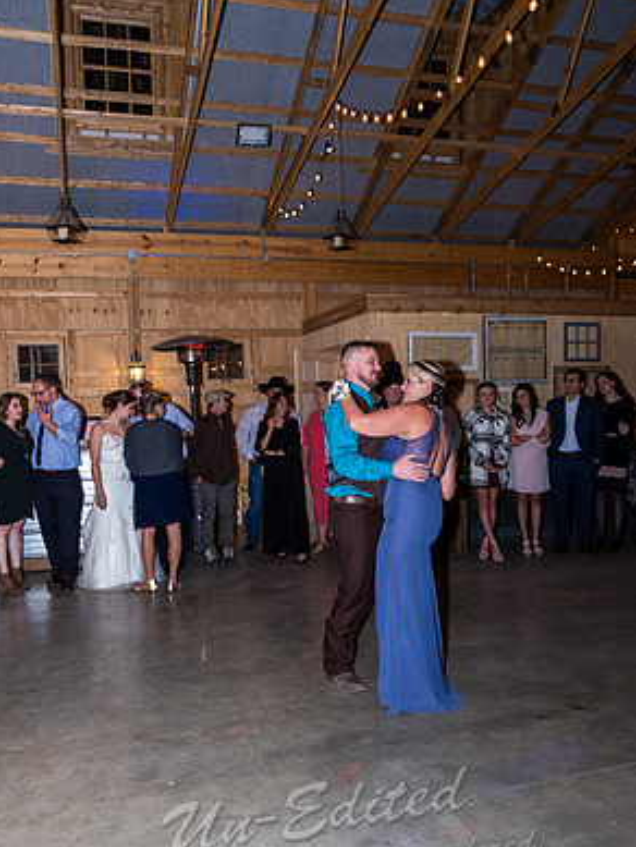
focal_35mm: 30
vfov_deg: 59.9
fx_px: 735
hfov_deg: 46.8
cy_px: 451
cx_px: 316
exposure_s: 1/200
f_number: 2.8
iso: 1600
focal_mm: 18
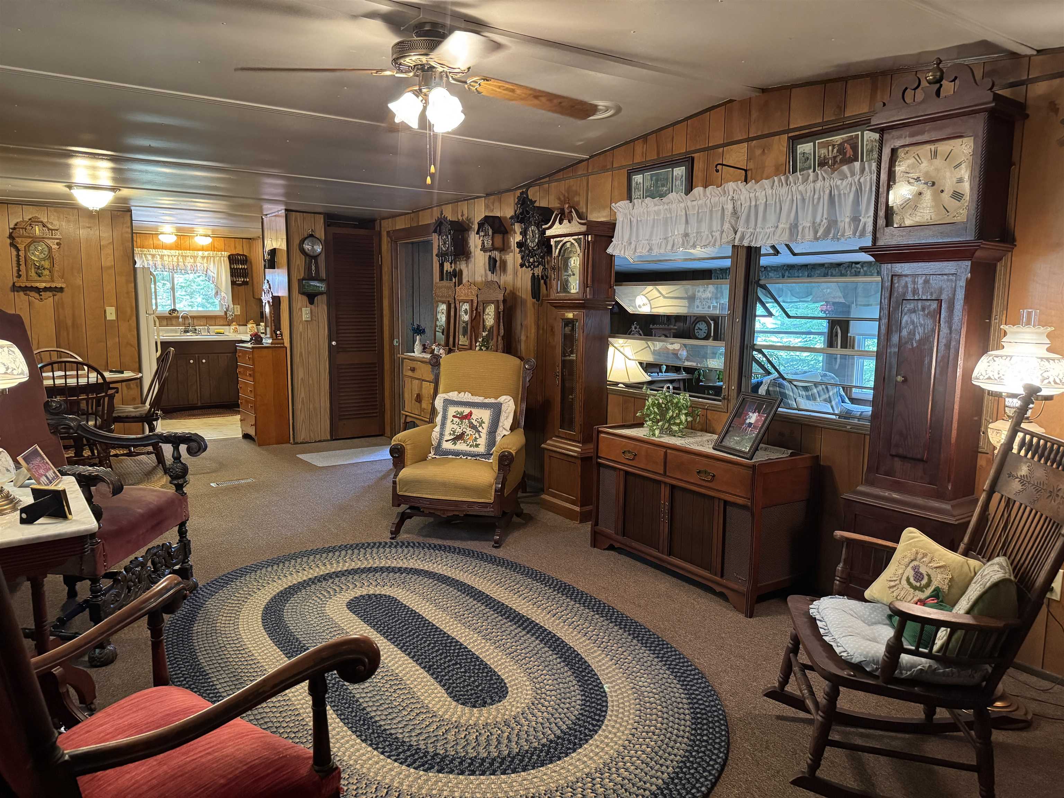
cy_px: 399
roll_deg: +0.0
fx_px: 738
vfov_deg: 56.8
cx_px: 532
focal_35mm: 24
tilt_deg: -6.6
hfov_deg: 71.6
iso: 800
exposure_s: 1/60
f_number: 1.78
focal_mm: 6.76
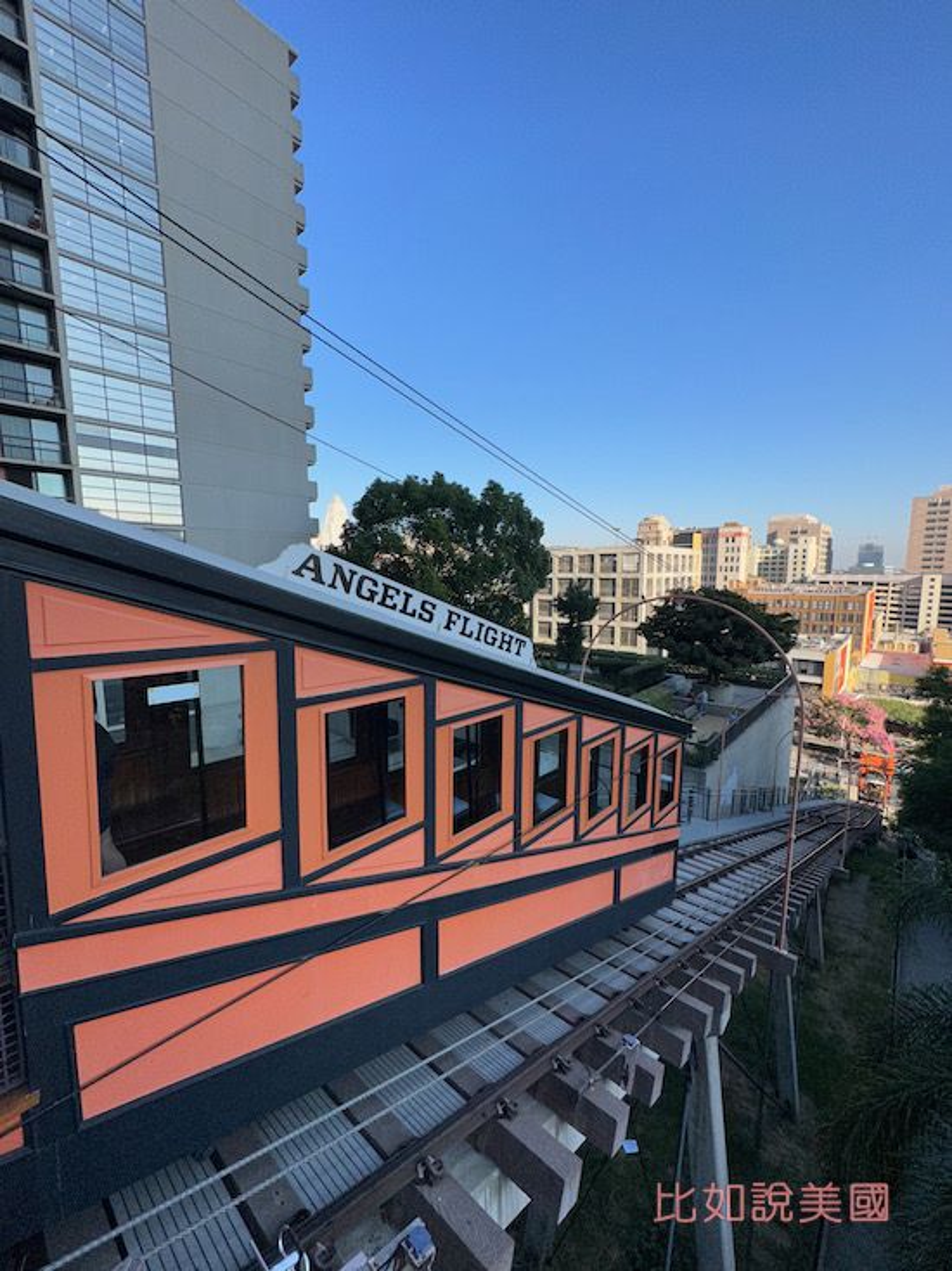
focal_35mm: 14
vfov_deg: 102.1
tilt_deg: -6.5
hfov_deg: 85.6
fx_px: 514
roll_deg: +0.8
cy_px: 636
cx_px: 476
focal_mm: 2.22
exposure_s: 1/1014
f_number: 2.2
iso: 50
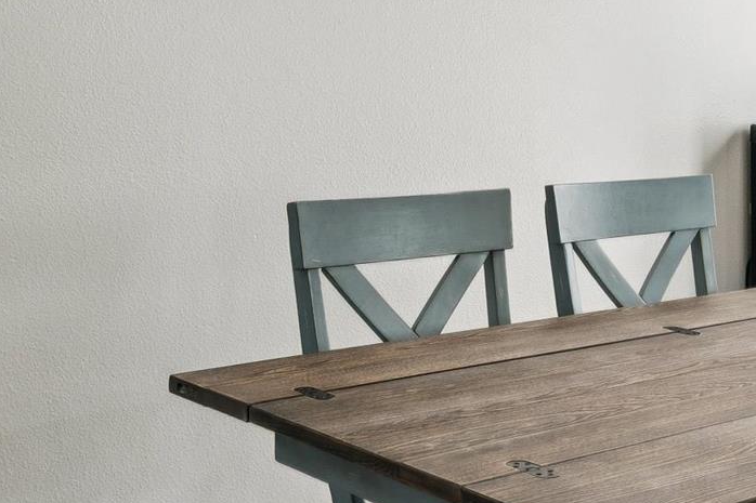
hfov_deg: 28.9
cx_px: 583
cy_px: 65
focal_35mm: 69
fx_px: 1441
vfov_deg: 19.5
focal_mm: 15.6
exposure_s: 1/10
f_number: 13
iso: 400
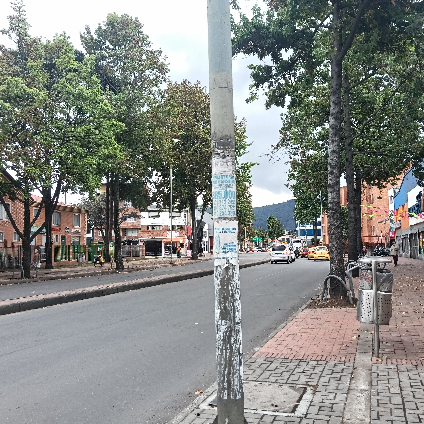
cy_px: 211
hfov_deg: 51.0
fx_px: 443
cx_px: 230
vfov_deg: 51.1
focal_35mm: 32
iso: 50
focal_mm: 3.98
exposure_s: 1/146
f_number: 1.8
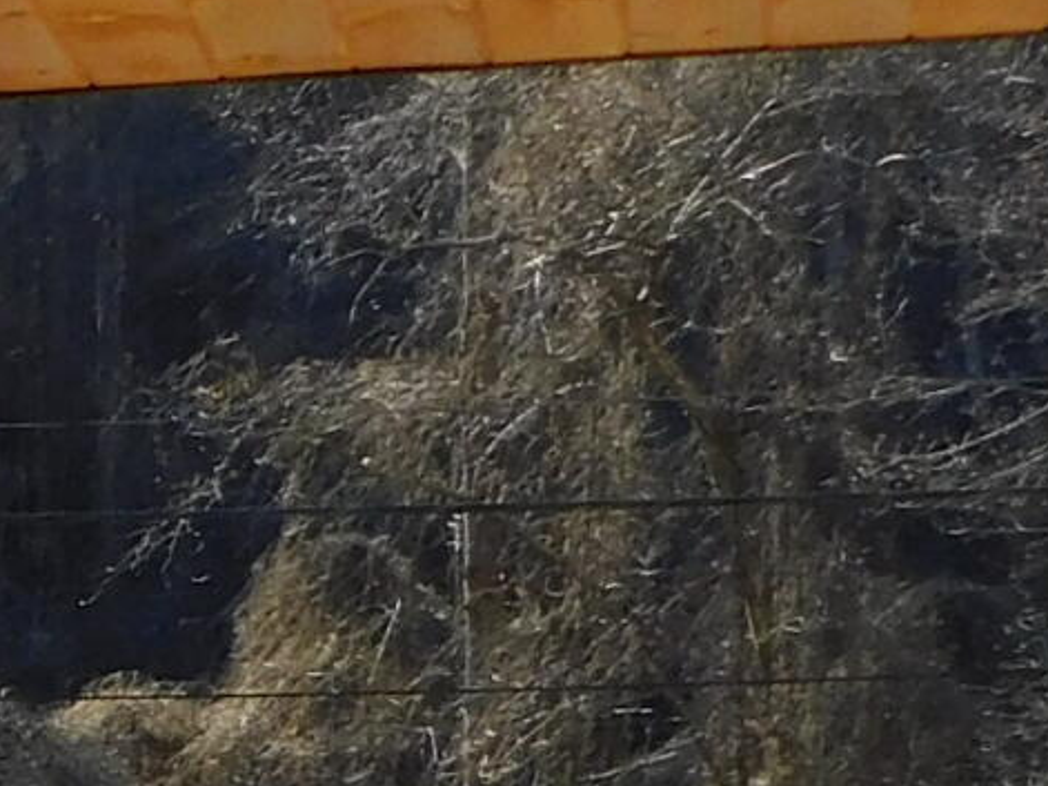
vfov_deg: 7.7
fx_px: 5781
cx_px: -2169
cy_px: 1051
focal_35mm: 191
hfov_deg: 8.5
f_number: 3.2
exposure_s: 1/500
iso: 125
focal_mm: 5.3
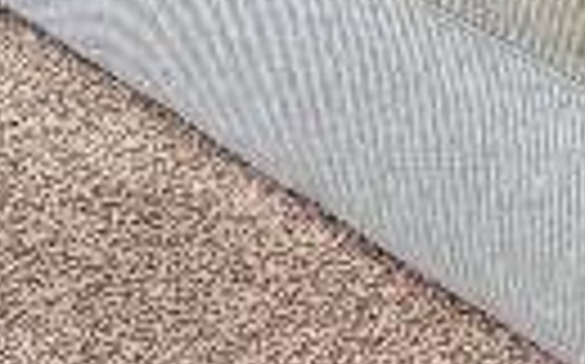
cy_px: -762
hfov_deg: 11.6
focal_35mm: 180
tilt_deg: -13.8
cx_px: 432
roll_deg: -0.3
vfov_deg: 6.6
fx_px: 2867
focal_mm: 5.96
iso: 125
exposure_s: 1/82
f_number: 1.6
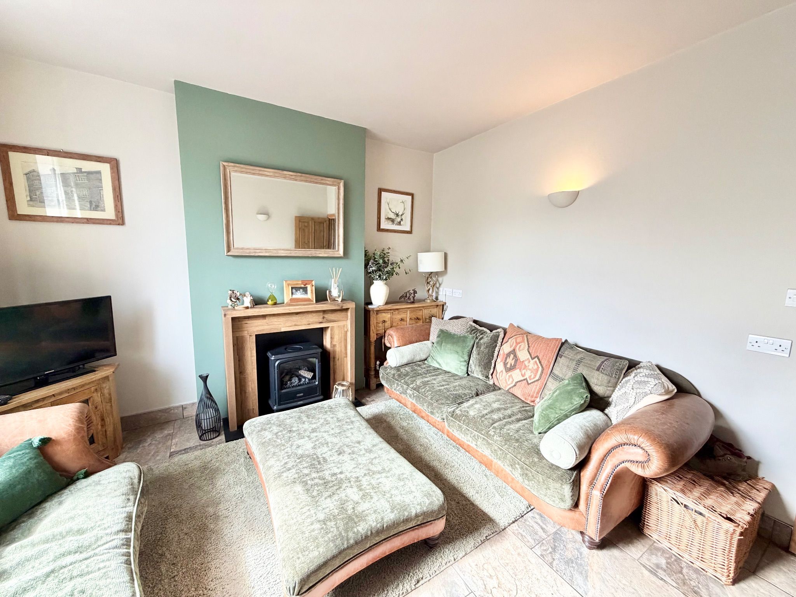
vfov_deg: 85.7
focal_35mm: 14
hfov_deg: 102.1
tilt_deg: -7.7
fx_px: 322
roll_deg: -0.4
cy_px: 298
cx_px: 398
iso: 200
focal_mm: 2.22
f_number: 2.2
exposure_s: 1/121
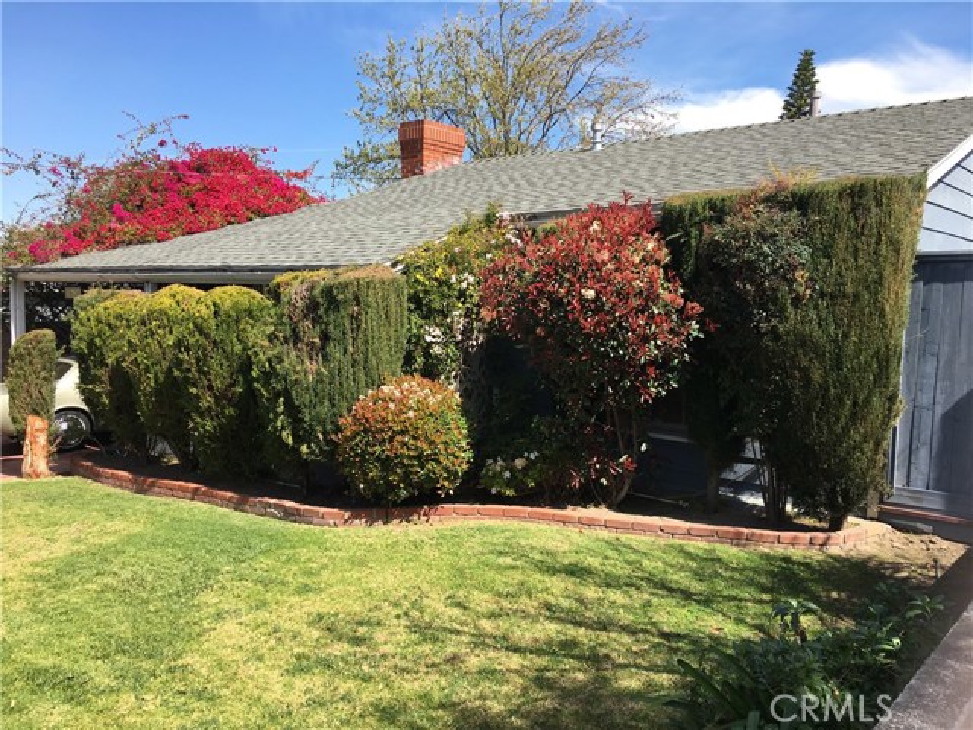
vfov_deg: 48.2
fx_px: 815
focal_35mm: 29
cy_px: 365
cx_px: 486
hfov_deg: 61.7
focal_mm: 4.15
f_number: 2.2
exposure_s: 1/855
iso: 25
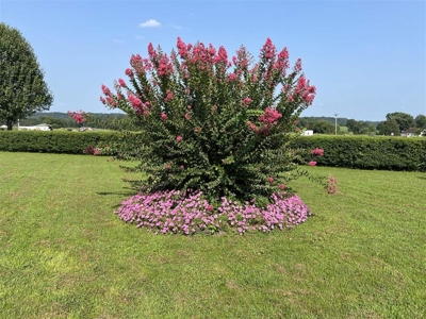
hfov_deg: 67.3
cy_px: 160
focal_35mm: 26
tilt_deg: -8.1
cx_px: 213
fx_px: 320
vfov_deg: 53.1
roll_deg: -0.9
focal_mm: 5.7
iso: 50
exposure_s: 1/2841
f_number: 1.5
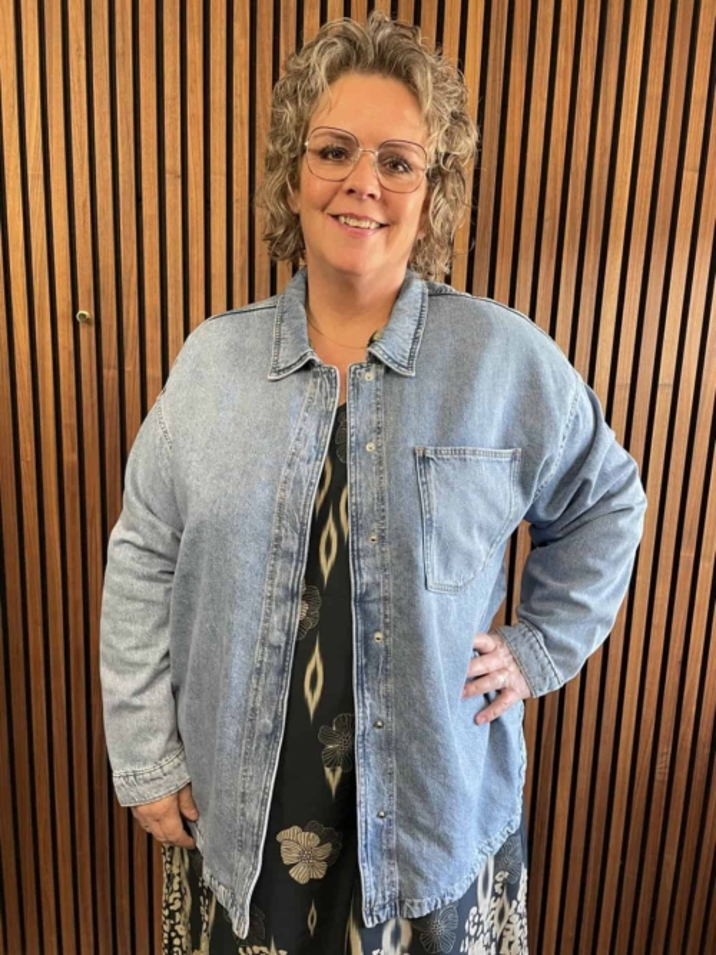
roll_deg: -1.7
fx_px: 717
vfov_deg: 67.3
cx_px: 358
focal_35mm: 26
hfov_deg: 53.0
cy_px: 478
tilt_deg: -10.0
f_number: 1.6
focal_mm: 4.2
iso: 100
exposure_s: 1/50
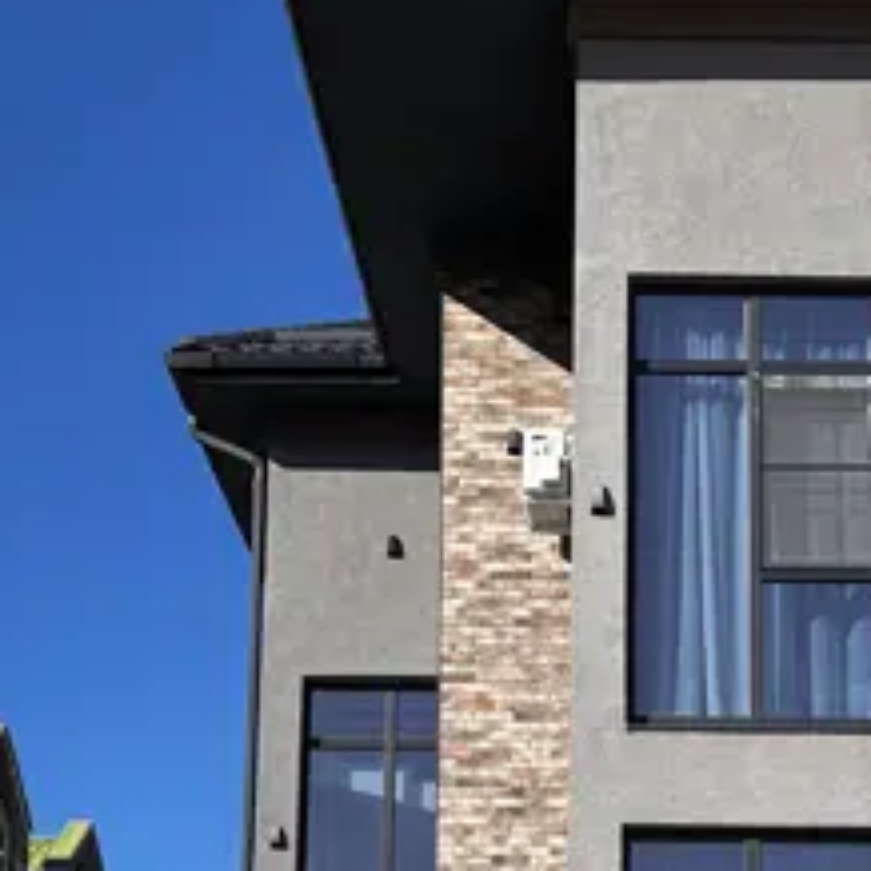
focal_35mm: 83
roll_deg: +0.0
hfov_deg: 20.6
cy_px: 999
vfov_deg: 19.8
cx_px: 701
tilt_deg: +12.9
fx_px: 2363
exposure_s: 1/3472
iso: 80
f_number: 1.78
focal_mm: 6.86
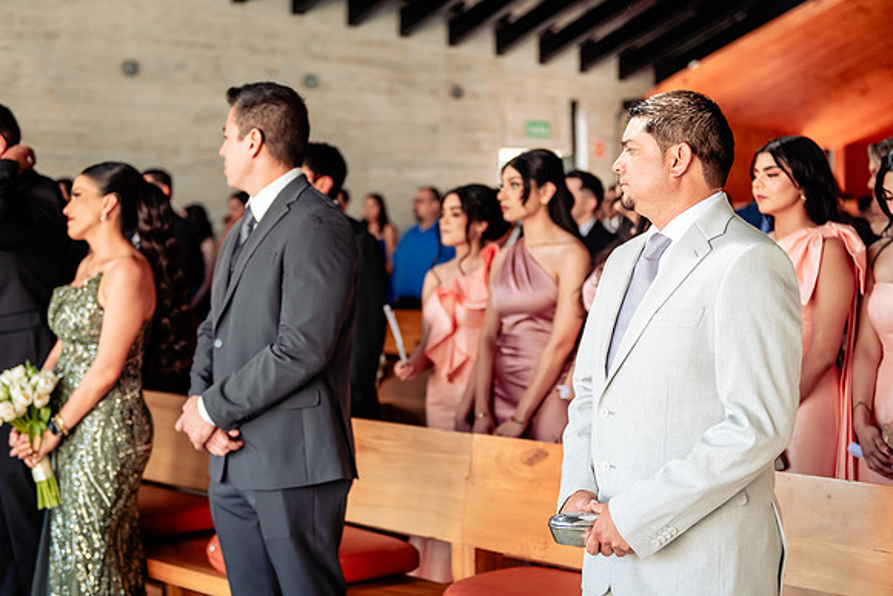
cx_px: 446
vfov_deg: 23.3
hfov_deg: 34.3
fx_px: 1448
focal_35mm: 58
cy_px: 298
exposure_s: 1/320
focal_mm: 56
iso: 800
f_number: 3.5
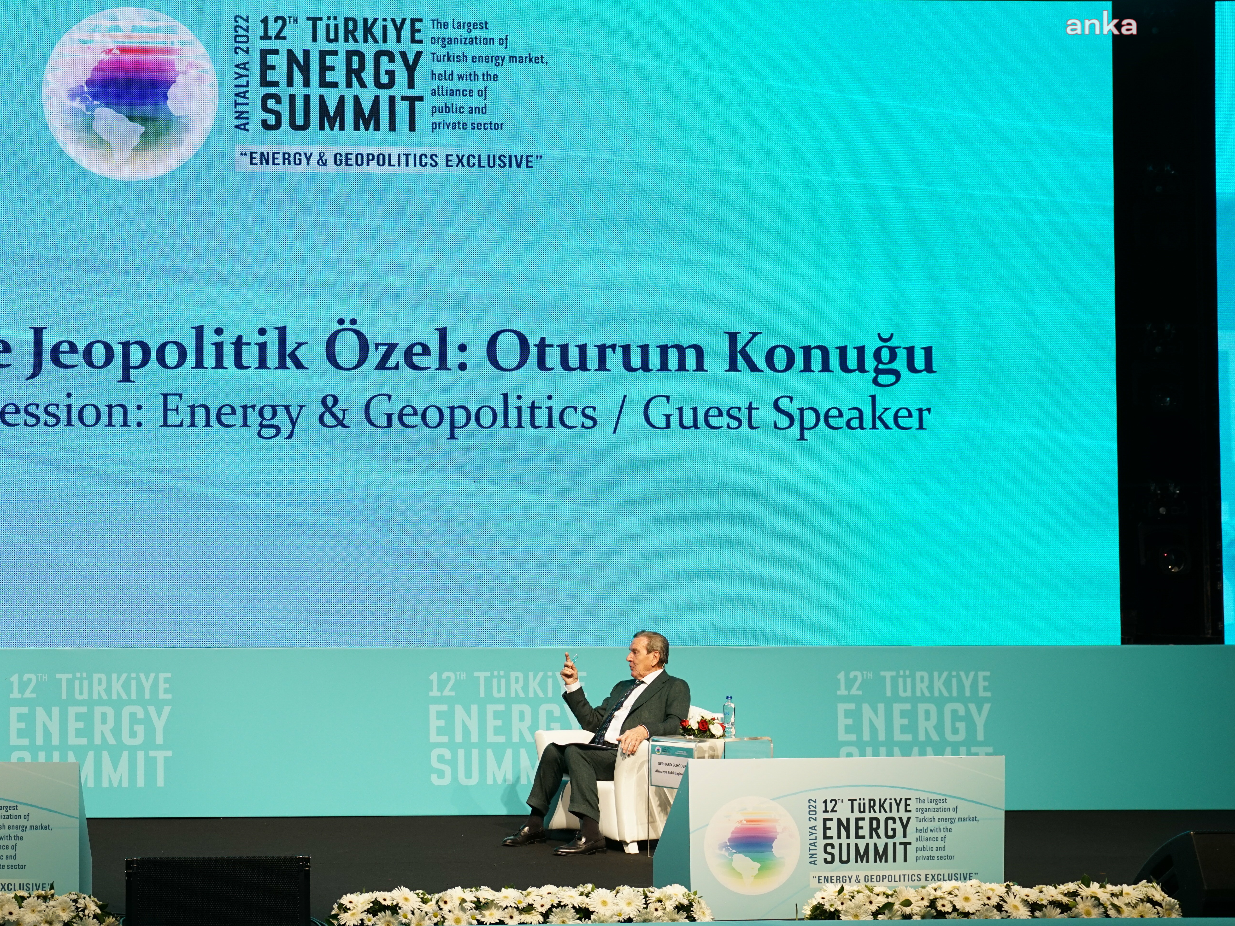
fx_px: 1748
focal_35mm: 49
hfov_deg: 37.8
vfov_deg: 29.6
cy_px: 542
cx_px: 292
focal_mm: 33
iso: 800
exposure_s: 1/200
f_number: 4
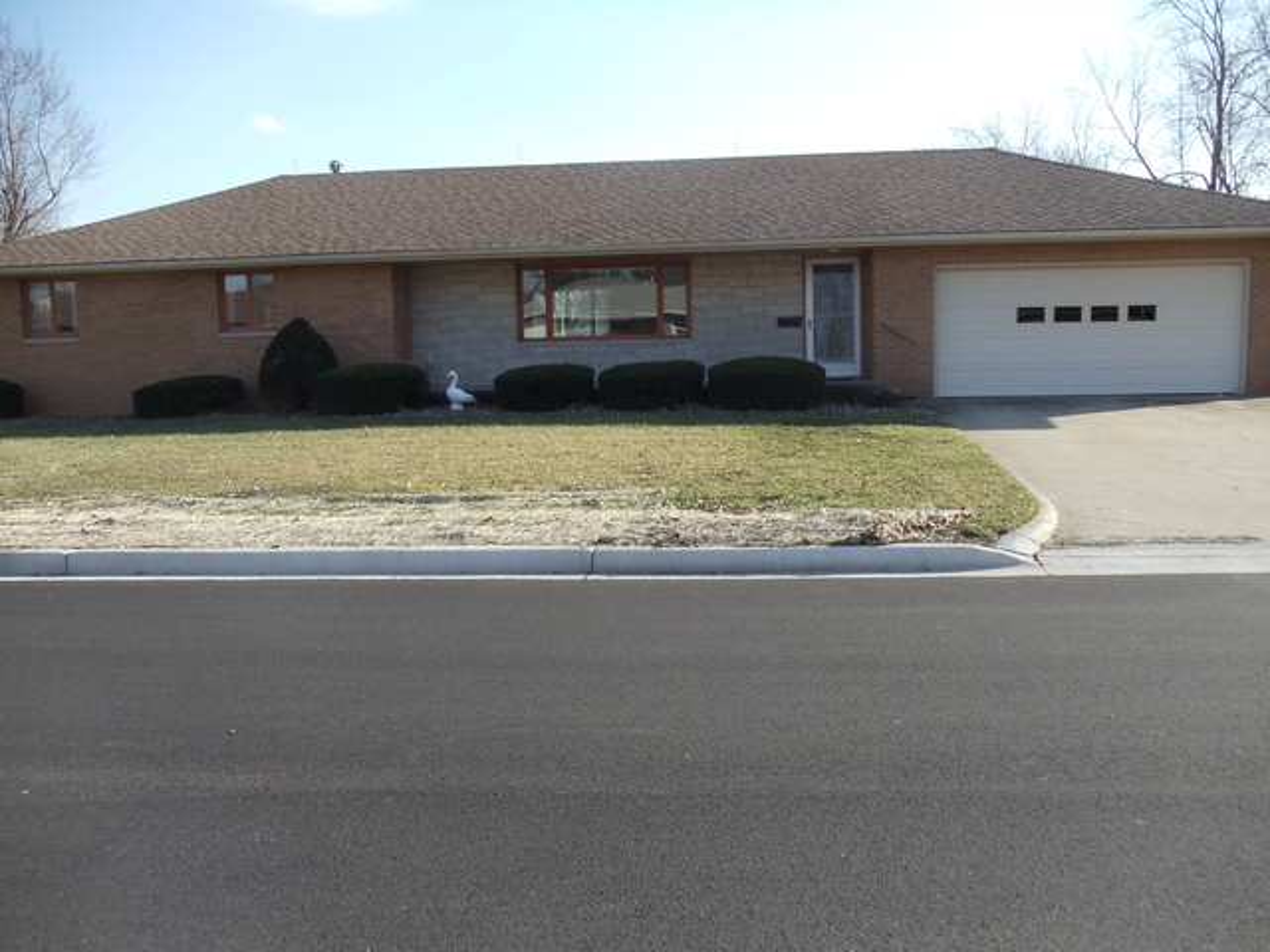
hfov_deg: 42.9
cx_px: 635
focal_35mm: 44
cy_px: 476
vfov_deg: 32.9
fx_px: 1614
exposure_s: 1/500
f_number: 3.5
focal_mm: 6
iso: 100
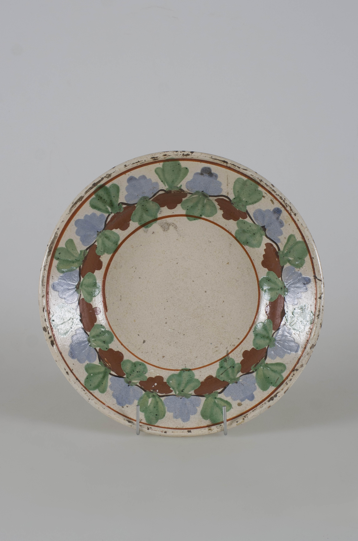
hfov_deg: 18.8
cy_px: 270
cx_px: 179
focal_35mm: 72
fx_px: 1079
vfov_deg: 28.1
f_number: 9
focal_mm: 48
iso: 100
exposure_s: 1/125
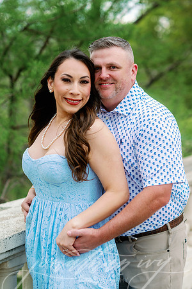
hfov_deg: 16.1
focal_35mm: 85
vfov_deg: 23.9
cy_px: 144
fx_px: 680
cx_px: 96
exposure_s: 1/500
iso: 100
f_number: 2.8
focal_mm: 85
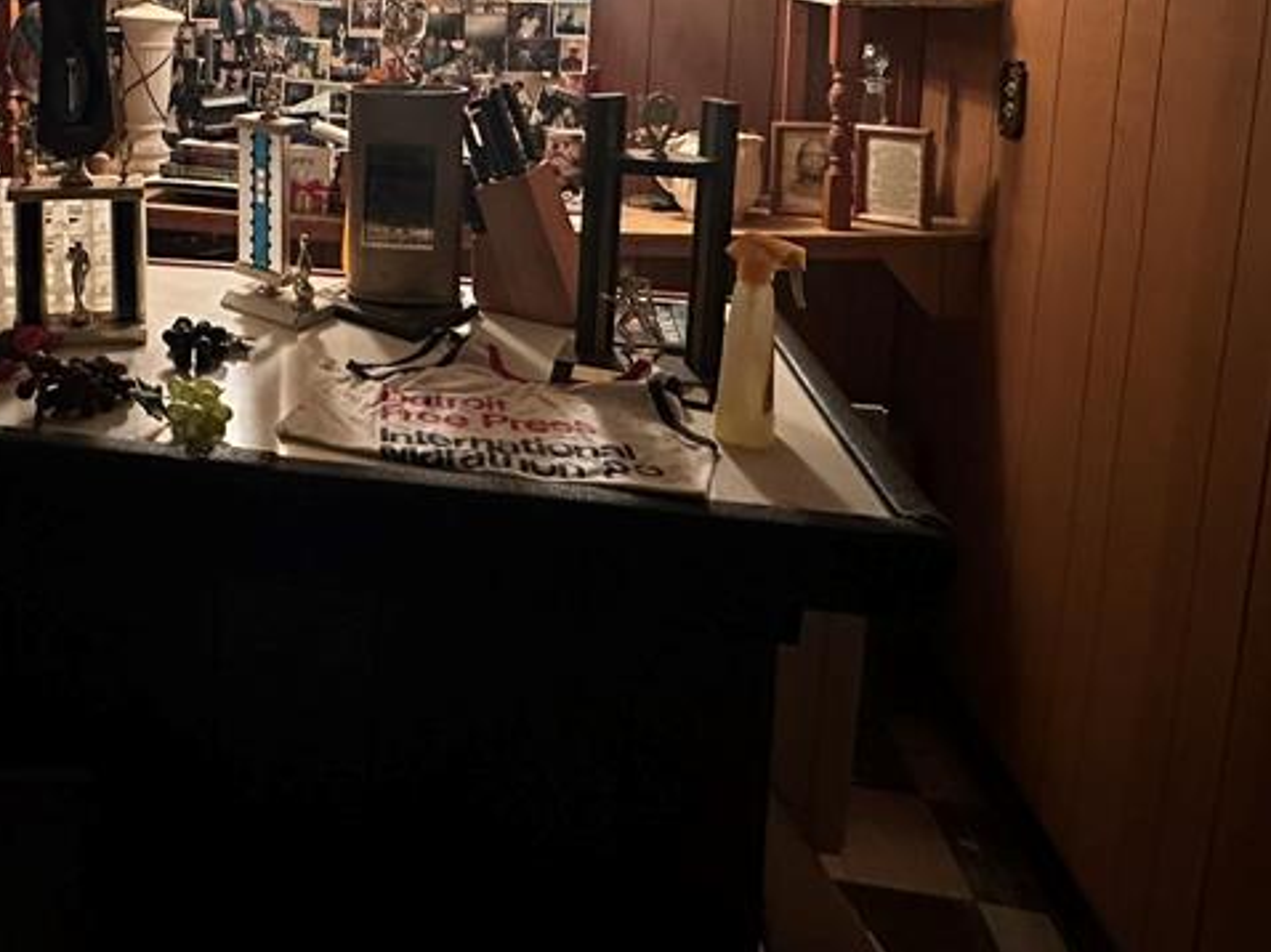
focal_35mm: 30
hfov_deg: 55.7
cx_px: 255
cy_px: 101
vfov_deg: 42.9
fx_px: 1101
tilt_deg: -7.2
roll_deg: -0.7
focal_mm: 2.22
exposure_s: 1/60
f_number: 2.2
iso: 1000
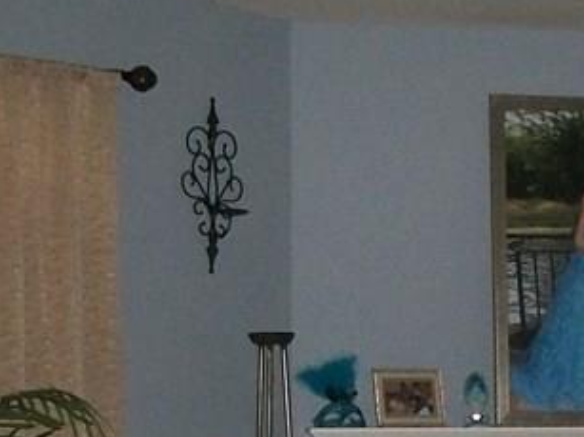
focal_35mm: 120
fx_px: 2024
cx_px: 725
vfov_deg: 12.0
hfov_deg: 15.7
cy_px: 578
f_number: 2.7
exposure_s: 1/30
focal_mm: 6
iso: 240
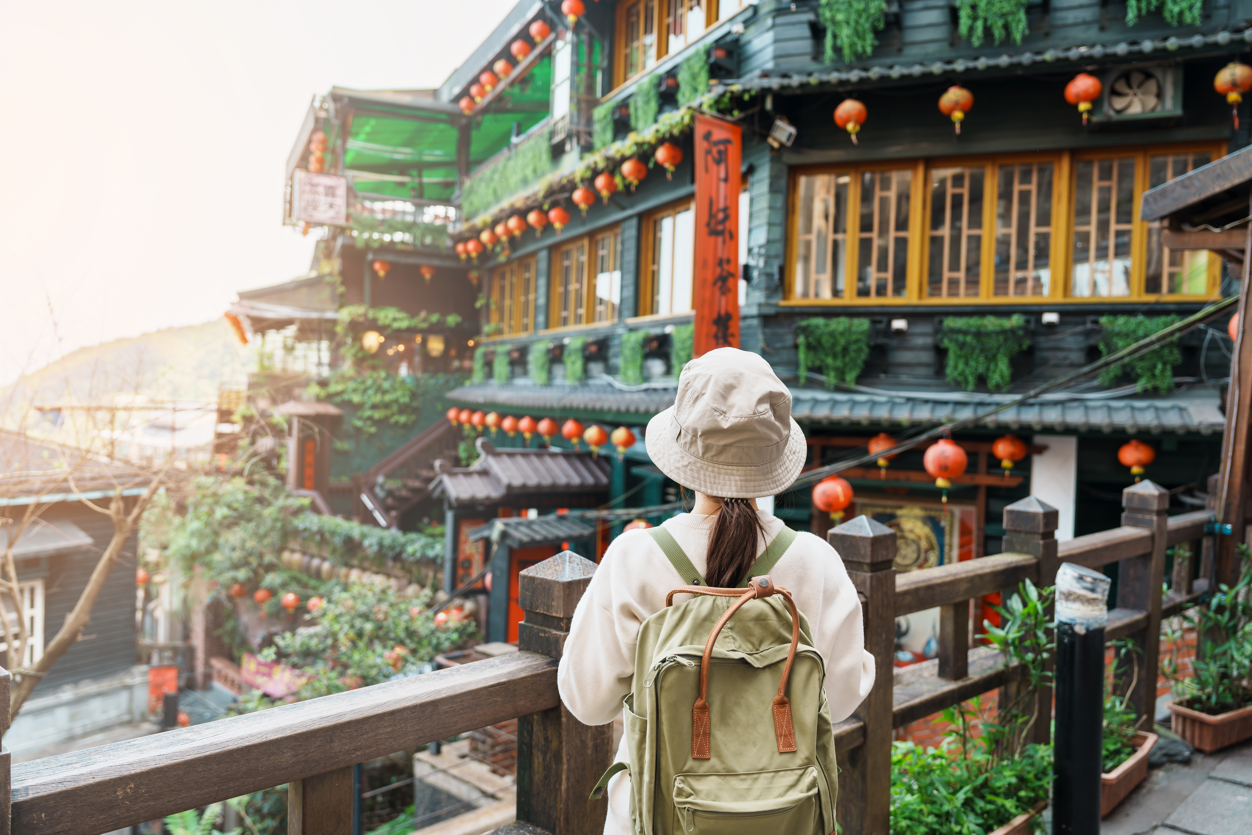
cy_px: 418
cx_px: 626
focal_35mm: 29
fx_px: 1008
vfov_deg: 45.0
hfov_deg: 63.7
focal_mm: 29
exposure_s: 1/200
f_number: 2.8
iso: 100
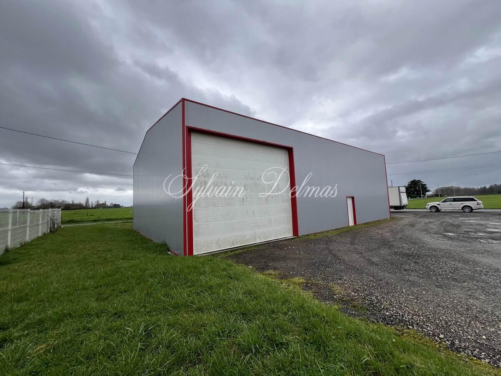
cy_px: 188
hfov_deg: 106.2
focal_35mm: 13
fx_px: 188
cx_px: 250
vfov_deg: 89.9
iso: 32
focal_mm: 1.57
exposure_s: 1/608
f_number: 1.8
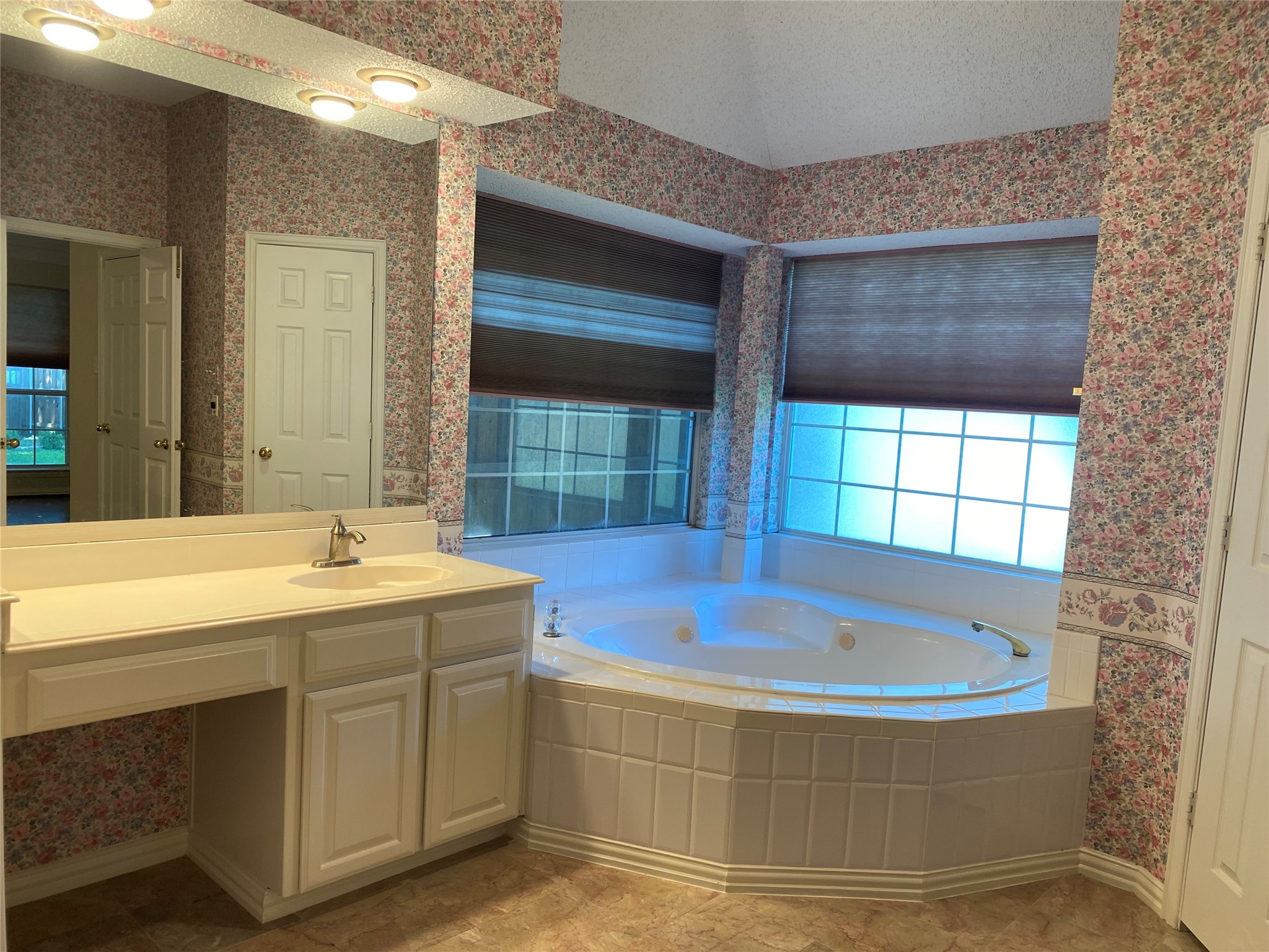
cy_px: 476
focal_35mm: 26
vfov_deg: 53.1
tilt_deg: -6.1
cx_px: 634
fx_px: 953
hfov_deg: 67.3
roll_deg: -2.5
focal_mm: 4.25
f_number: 1.8
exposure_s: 1/120
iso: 80
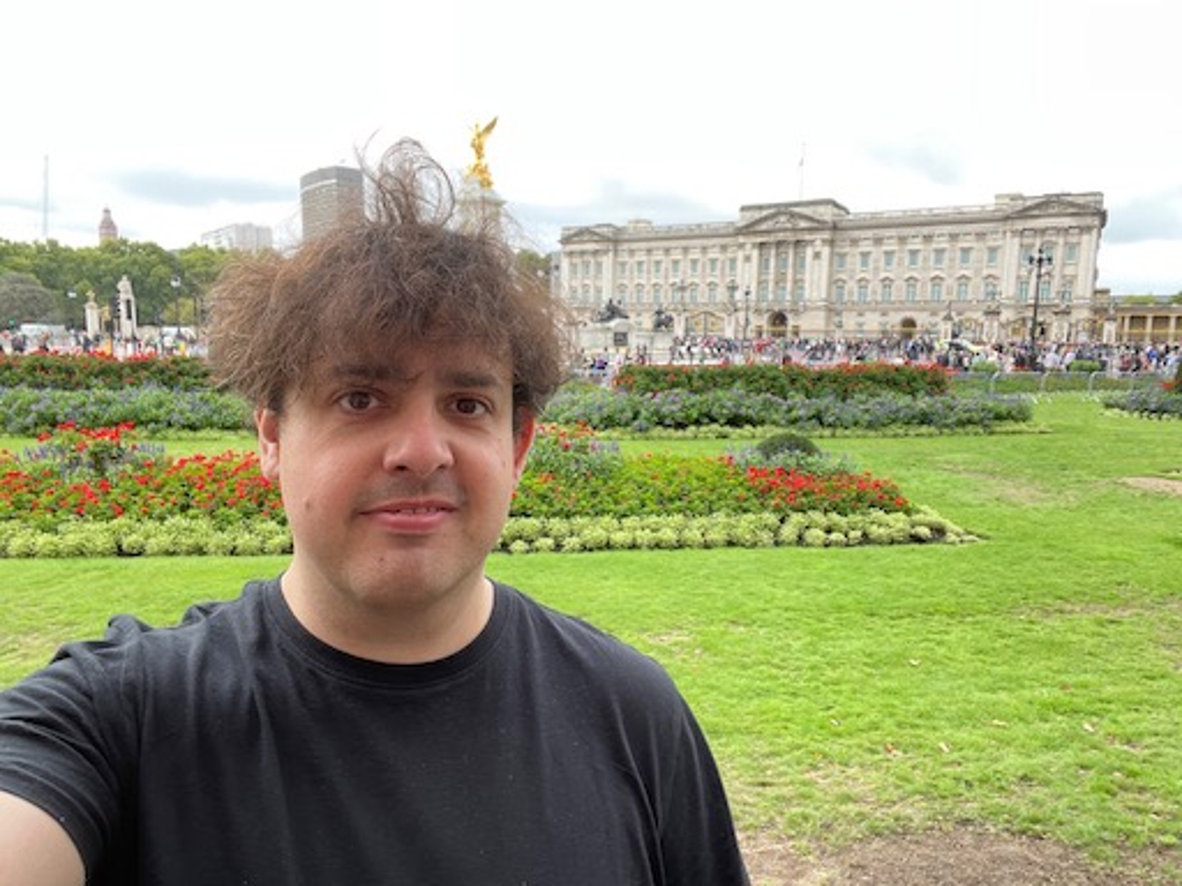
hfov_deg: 73.9
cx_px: 591
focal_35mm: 23
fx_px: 785
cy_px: 443
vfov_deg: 58.9
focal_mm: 2.71
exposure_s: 1/121
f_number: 2.2
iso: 50
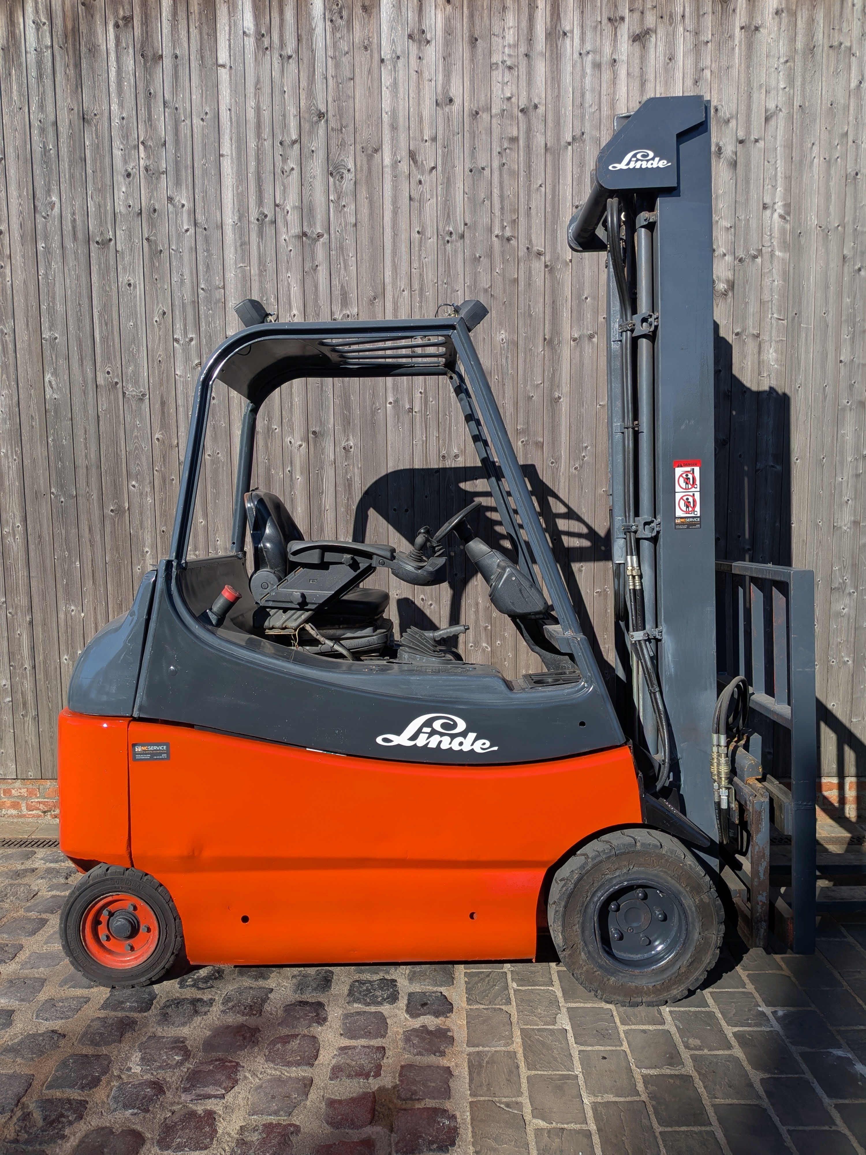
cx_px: 433
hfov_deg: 56.8
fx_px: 801
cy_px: 578
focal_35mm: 24
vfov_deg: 71.6
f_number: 1.7
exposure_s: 1/1479
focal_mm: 4.53
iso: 28
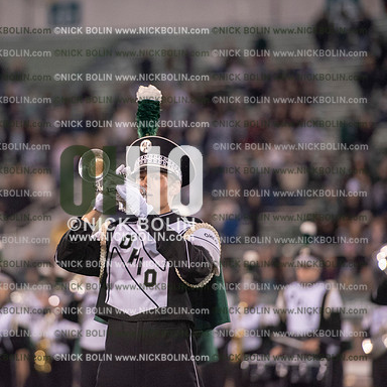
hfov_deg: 6.8
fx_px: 3251
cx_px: 131
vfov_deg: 6.8
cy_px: 194
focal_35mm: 257
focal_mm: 200
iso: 5000
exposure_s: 1/1250
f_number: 3.2
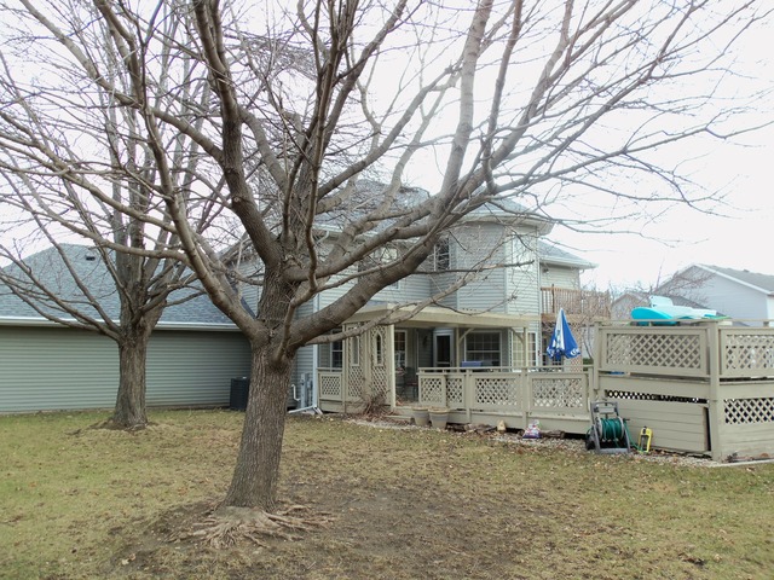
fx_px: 648
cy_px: 290
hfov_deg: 61.7
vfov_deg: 48.2
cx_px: 387
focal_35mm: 29
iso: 80
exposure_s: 1/80
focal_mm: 5.2
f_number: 3.4
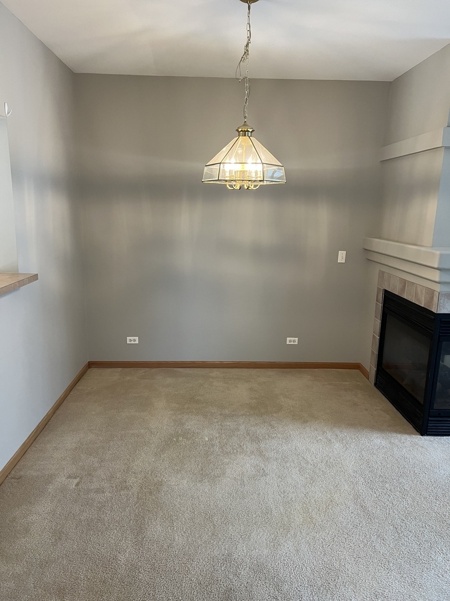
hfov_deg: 53.1
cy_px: 300
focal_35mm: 26
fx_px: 451
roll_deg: -1.1
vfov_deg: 67.3
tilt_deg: -12.3
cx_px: 225
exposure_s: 1/60
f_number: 1.5
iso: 80
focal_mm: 5.7
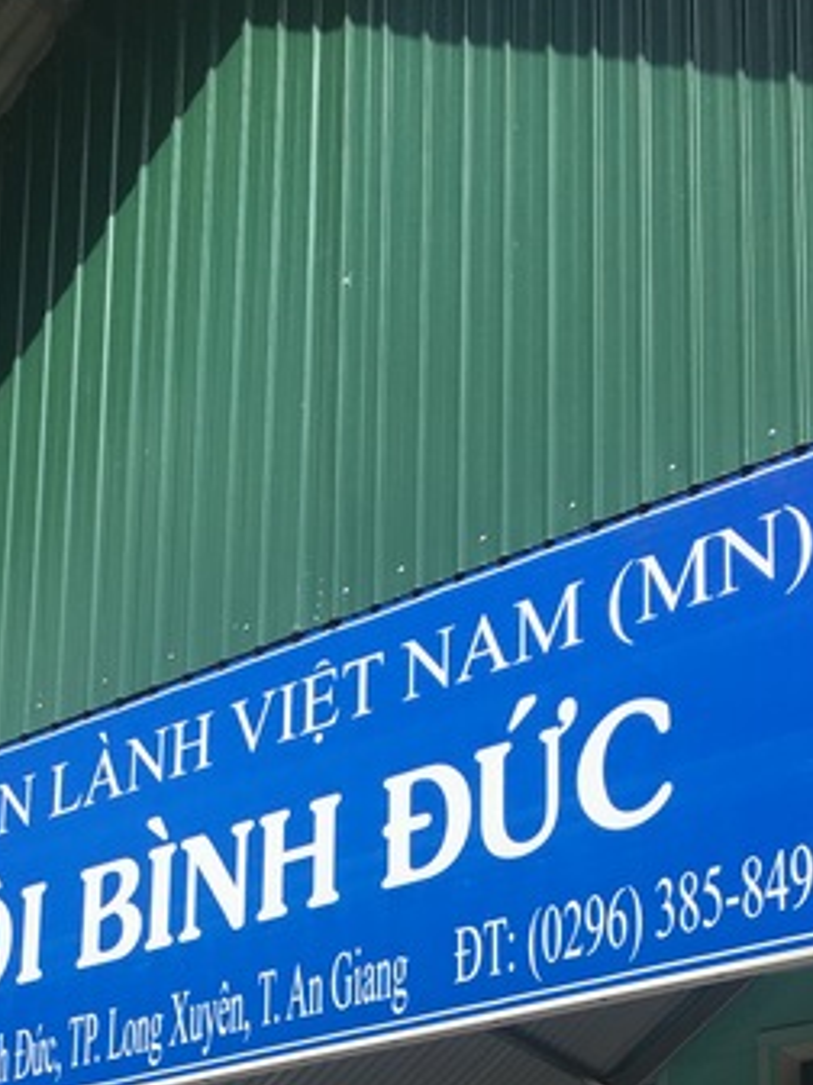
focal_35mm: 69
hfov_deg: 21.2
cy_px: 1198
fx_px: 2161
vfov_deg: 26.0
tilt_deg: +13.9
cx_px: 232
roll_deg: -4.4
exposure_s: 1/1709
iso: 25
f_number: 2.2
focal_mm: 4.15
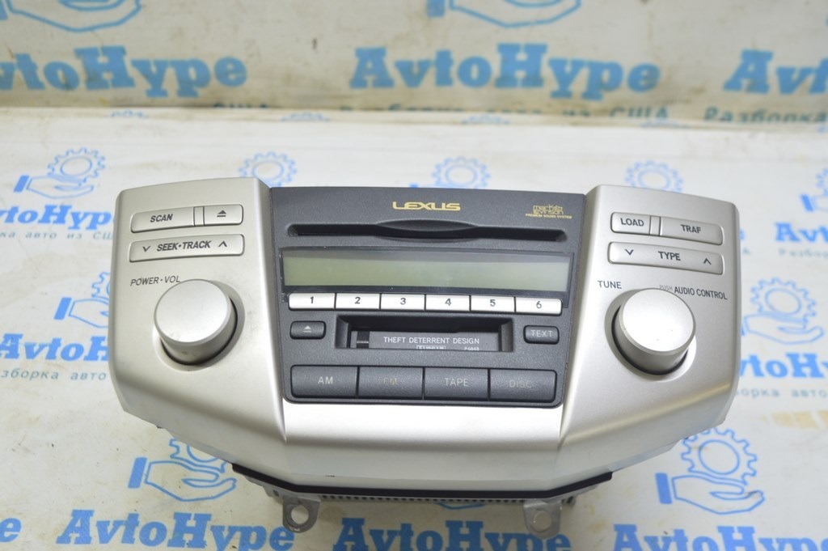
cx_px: 414
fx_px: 931
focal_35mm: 40
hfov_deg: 48.0
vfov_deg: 33.0
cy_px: 276
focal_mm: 27
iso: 400
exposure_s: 1/20
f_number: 5.6
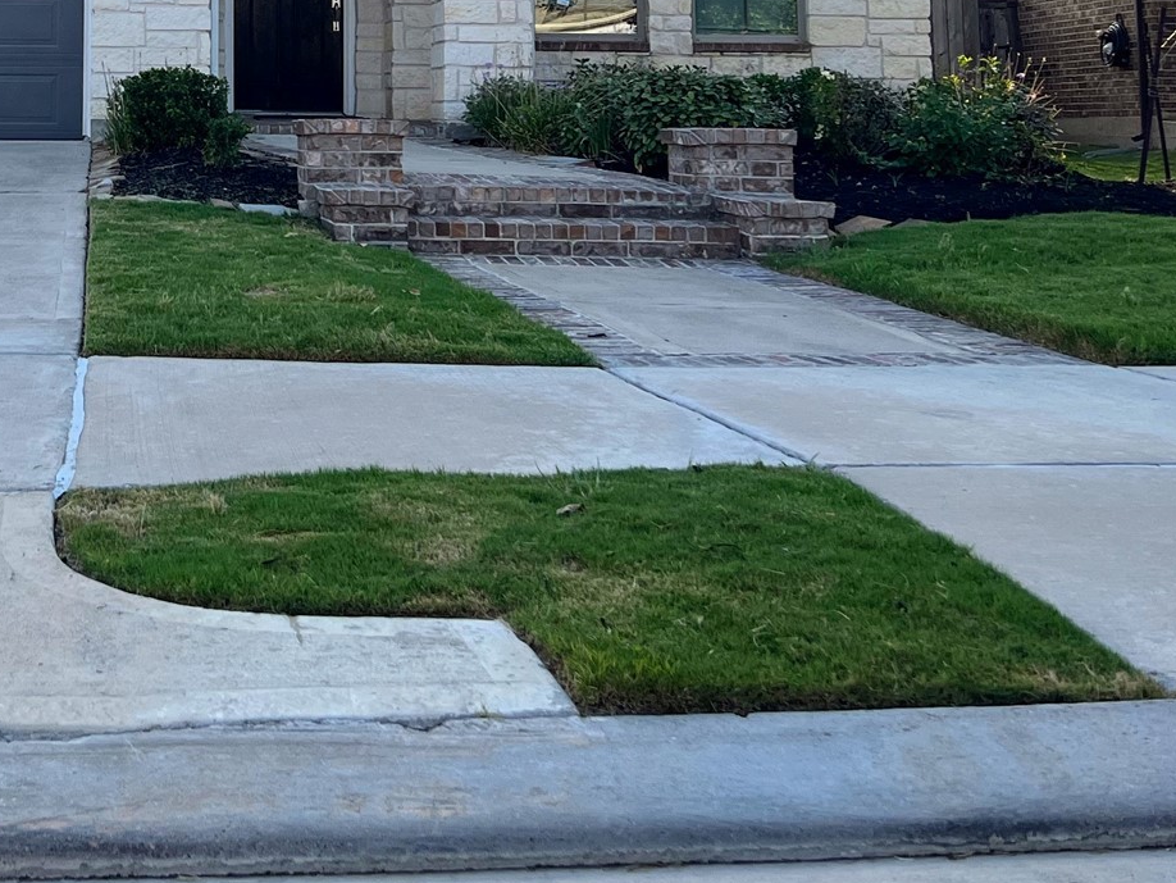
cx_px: 126
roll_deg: -0.6
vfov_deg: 23.7
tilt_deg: +5.3
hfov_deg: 31.7
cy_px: -76
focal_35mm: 58
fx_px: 1971
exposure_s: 1/2045
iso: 50
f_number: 1.5
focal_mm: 5.7
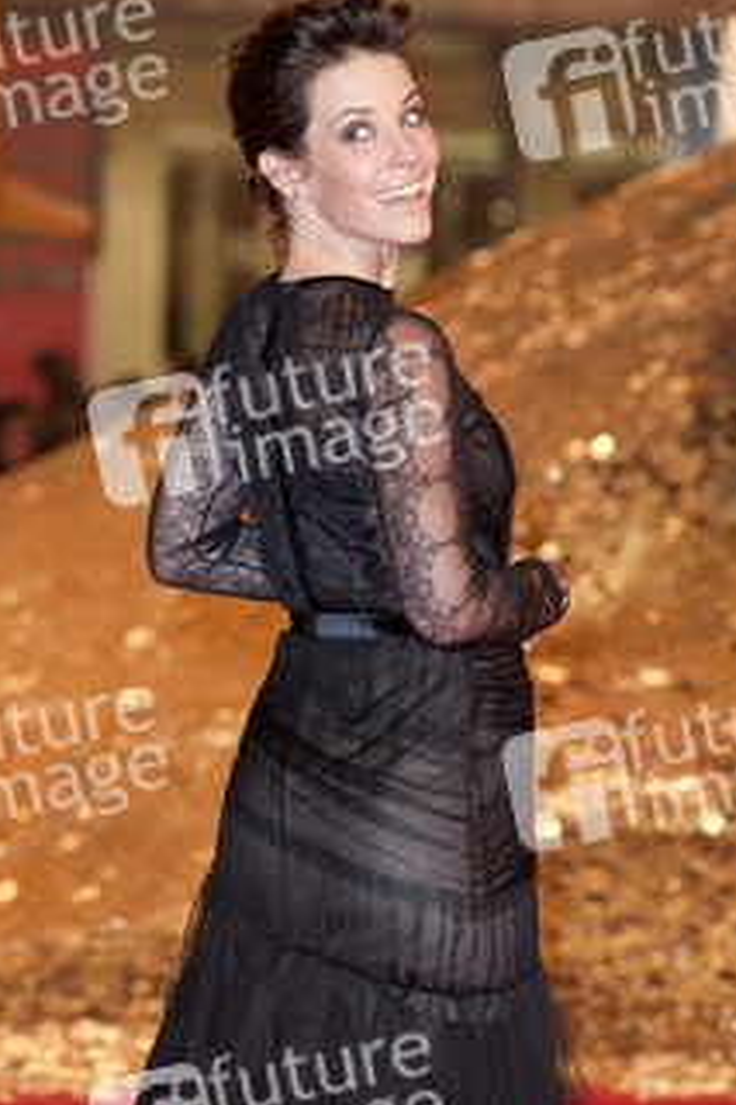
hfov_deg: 8.1
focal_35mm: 169
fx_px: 5188
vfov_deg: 12.2
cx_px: 368
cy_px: 597
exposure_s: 1/160
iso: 1000
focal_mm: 135
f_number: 5.6
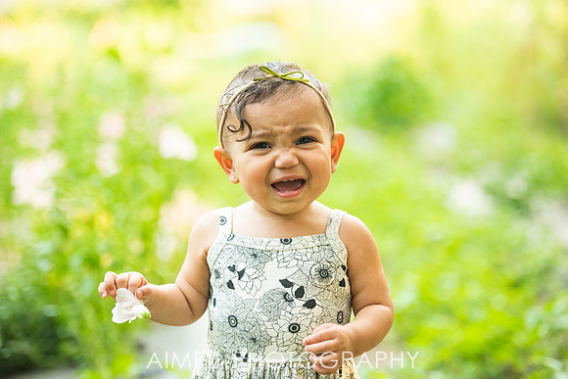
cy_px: 190
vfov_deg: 12.5
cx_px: 284
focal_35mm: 110
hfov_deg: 18.6
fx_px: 1736
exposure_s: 1/640
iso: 800
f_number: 2.8
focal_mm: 110
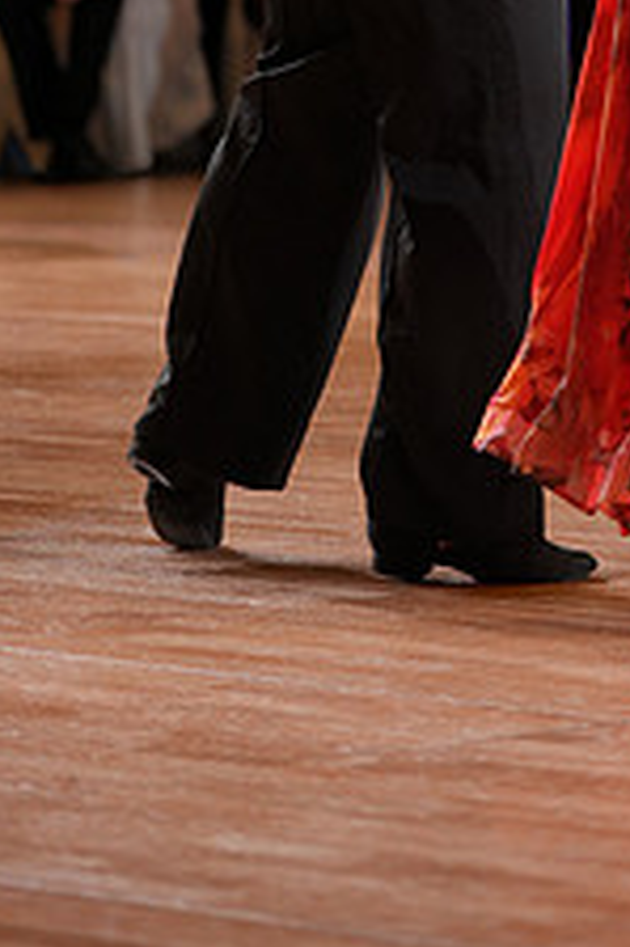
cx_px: 560
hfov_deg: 4.7
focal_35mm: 293
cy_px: -178
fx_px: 7703
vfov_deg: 7.0
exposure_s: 1/320
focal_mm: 113
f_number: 2.8
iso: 500
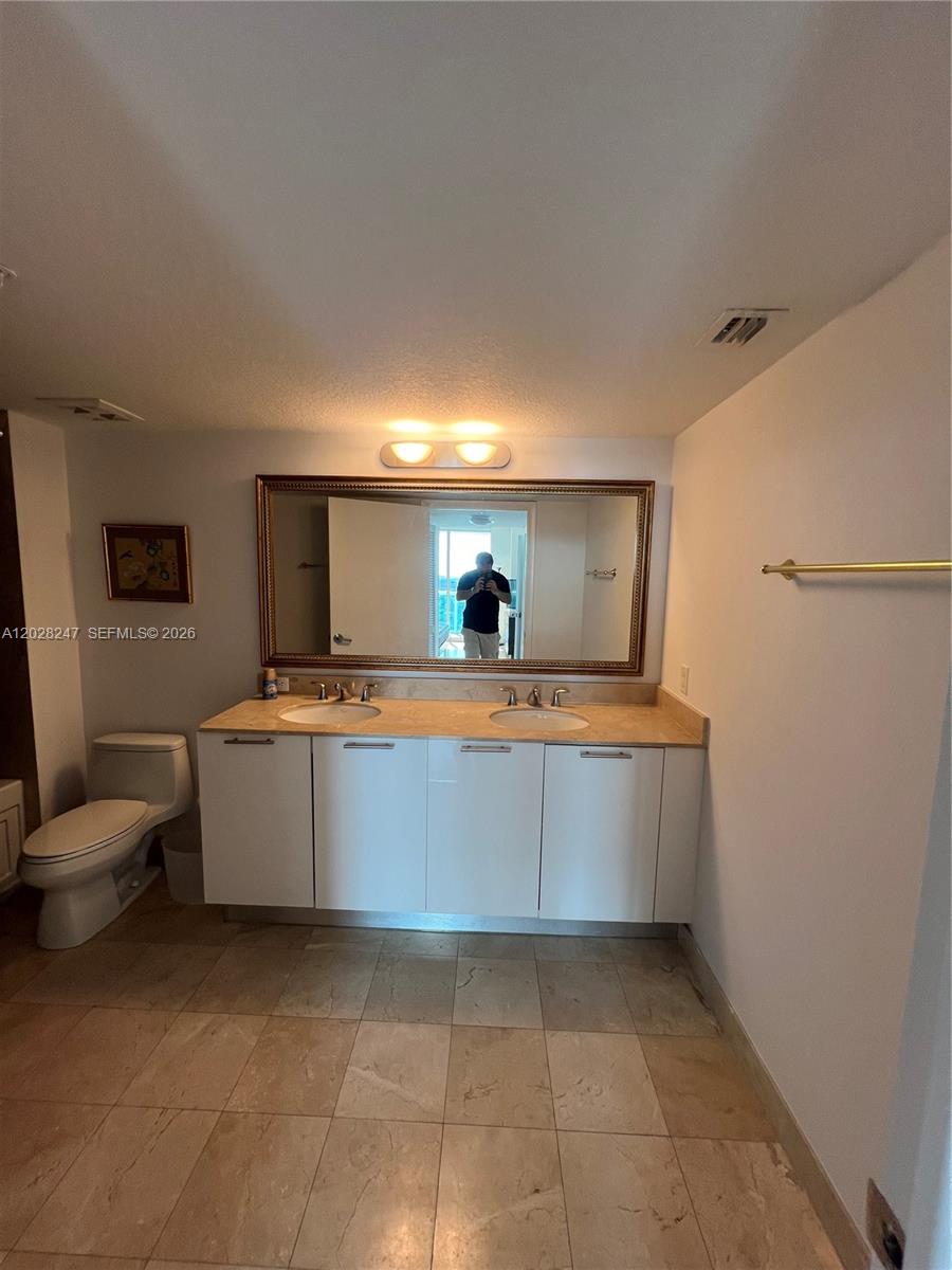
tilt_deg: -5.9
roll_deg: -1.4
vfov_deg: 106.2
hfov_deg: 89.9
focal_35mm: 13
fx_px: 477
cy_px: 635
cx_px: 476
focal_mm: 1.57
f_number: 1.8
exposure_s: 1/120
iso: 64
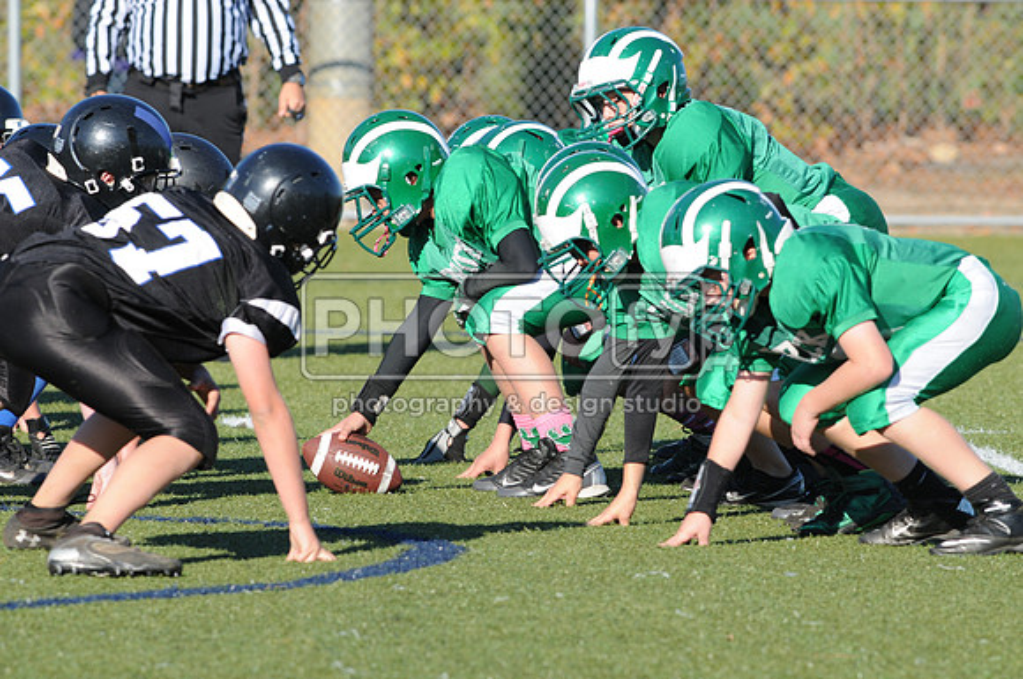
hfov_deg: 4.6
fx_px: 12770
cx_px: 512
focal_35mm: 450
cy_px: 340
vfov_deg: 3.0
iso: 200
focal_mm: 300
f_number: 6.3
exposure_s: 1/500
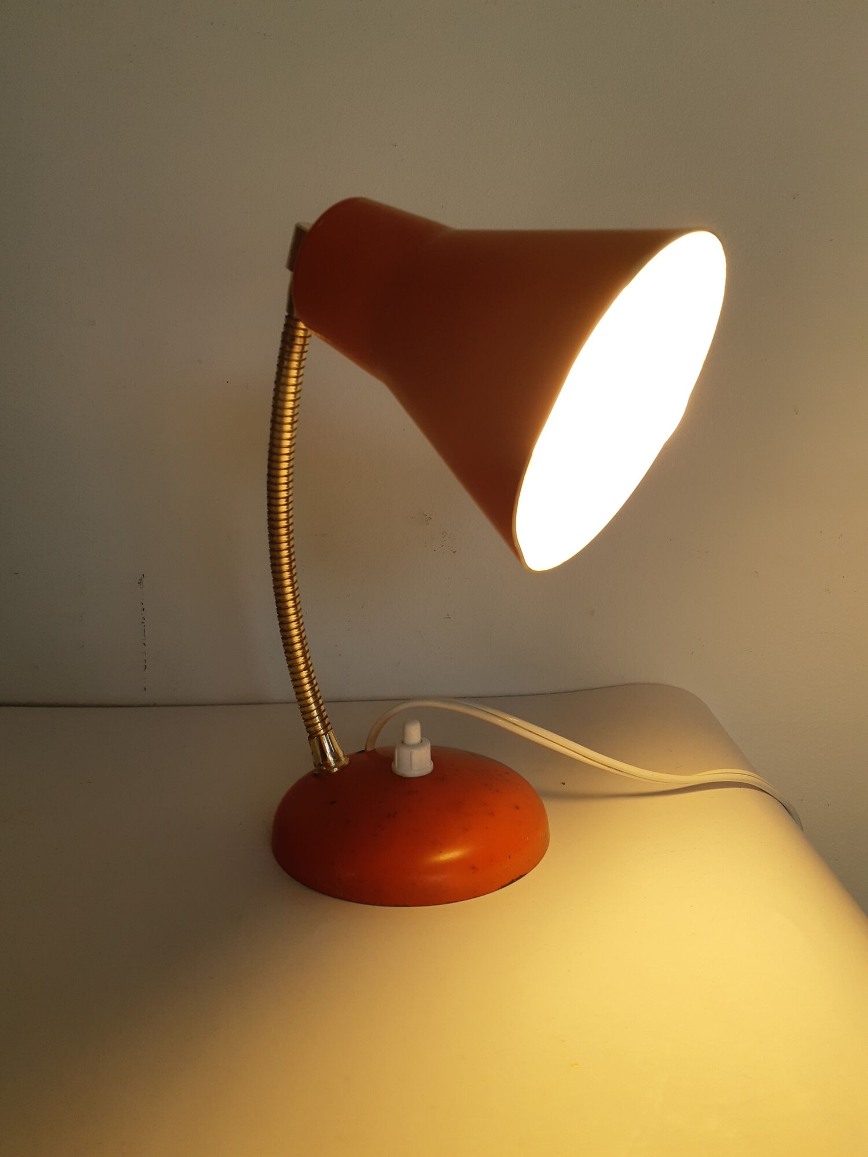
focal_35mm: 26
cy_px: 578
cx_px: 434
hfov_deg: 53.1
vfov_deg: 67.3
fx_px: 869
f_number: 1.7
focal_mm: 3.93
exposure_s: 1/295
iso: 40
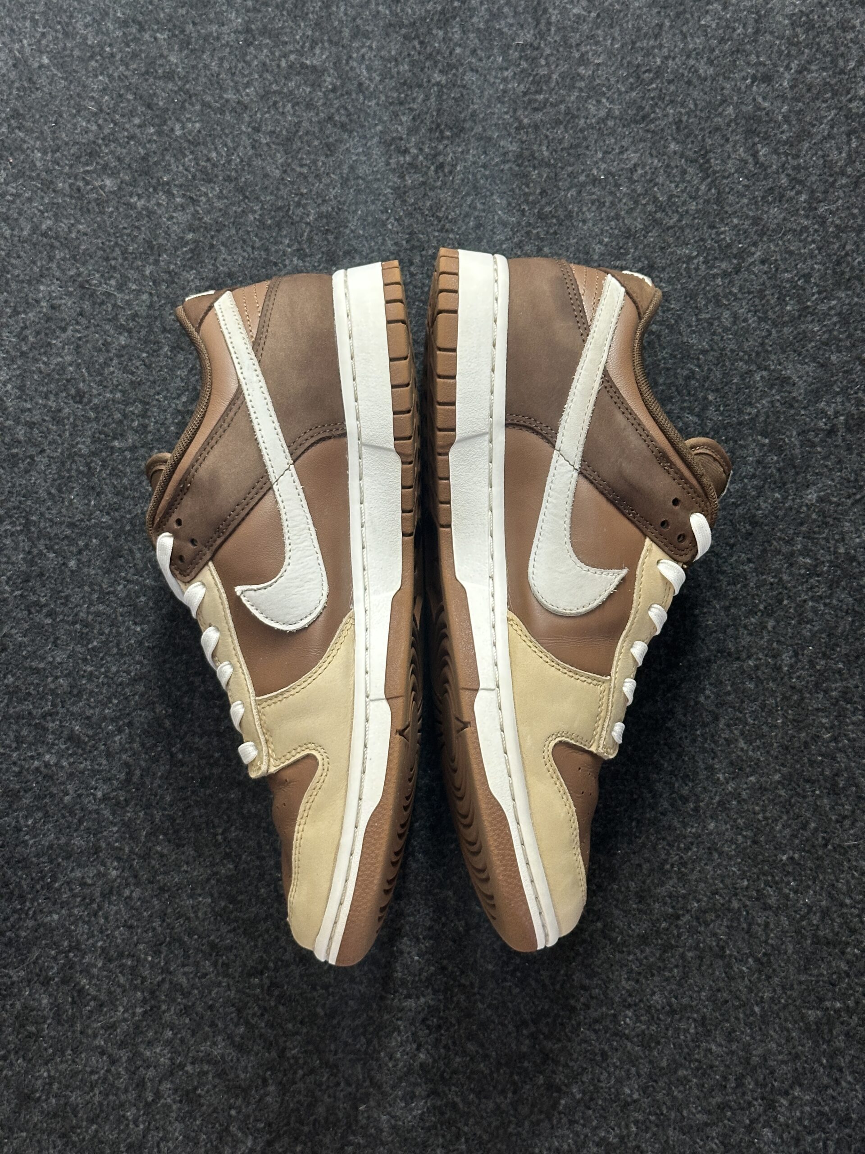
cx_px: 432
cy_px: 577
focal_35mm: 48
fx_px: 1599
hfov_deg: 30.3
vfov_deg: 39.7
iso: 250
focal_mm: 6.86
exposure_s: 1/33
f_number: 1.78
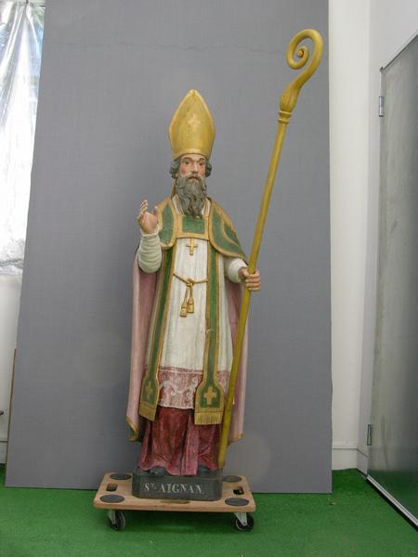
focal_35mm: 37
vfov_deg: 50.1
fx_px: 596
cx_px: 209
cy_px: 278
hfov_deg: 38.7
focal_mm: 9.5
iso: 200
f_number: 4
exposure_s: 1/97.7
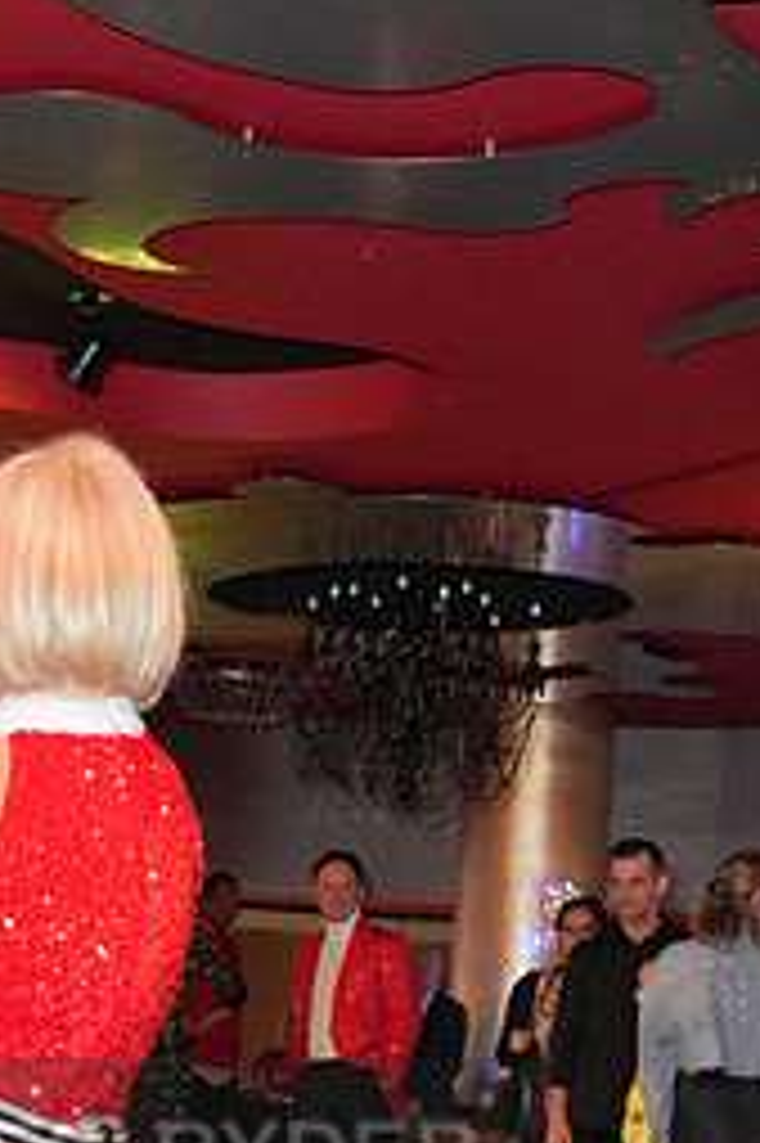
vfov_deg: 24.0
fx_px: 2537
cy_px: 1210
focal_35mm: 80
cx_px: -70
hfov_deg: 16.5
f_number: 4
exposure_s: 1/160
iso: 4000
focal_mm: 35
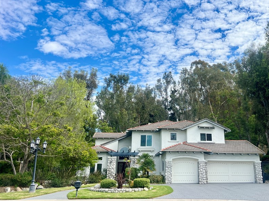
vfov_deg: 41.7
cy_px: 91
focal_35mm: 34
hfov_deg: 53.2
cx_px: 173
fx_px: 264
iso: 50
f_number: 1.5
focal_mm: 5.7
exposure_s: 1/3704
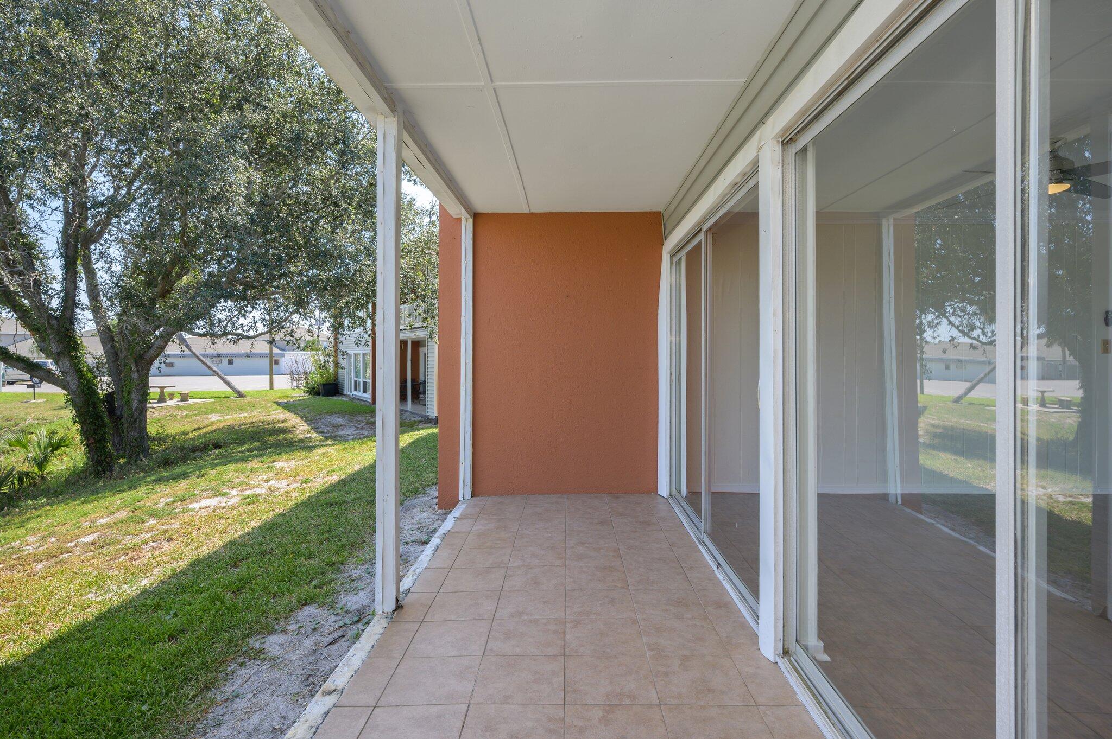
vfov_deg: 65.9
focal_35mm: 18
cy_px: 370
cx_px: 556
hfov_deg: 88.5
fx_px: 571
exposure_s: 1/60
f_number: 9
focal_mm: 18.5
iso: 100
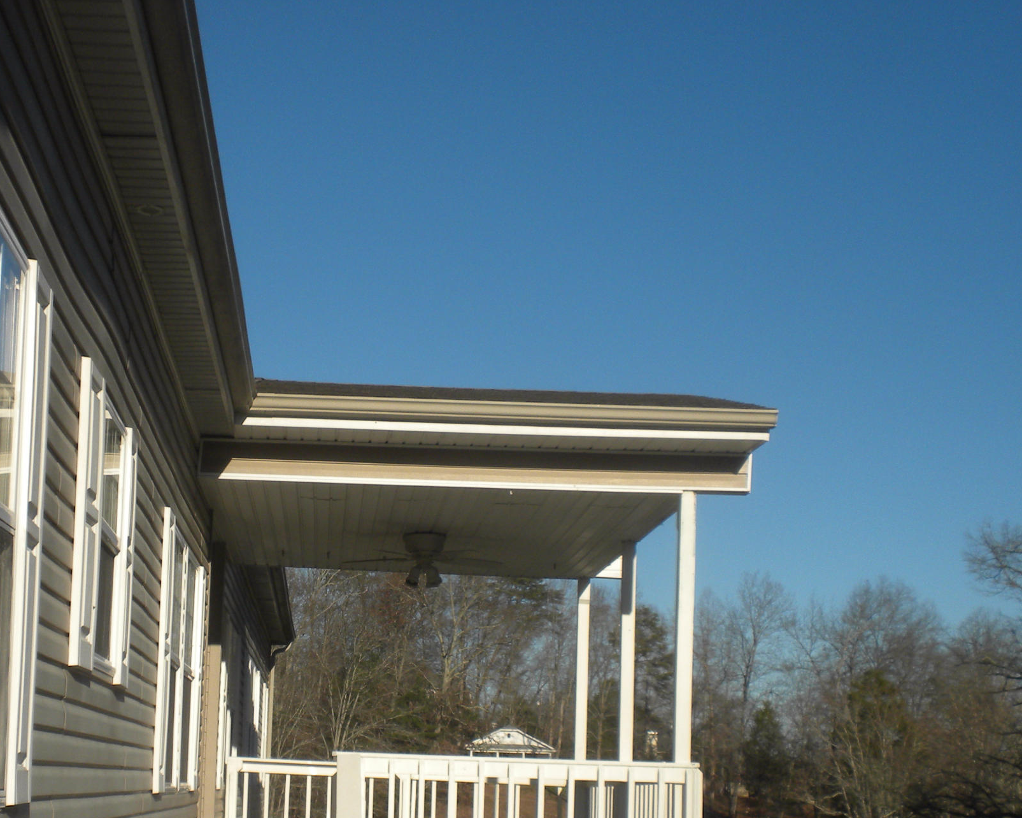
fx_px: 1815
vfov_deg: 25.0
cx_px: 331
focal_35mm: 60
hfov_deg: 31.2
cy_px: 631
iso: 64
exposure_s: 1/172
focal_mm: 6.6
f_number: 10
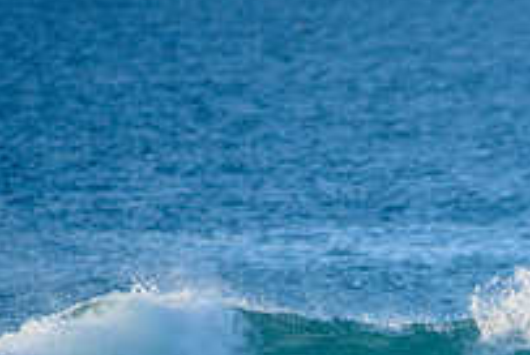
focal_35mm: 1426
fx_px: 21024
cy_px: 422
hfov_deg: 1.4
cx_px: 624
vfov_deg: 1.0
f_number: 5.6
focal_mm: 500
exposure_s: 1/2000
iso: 500
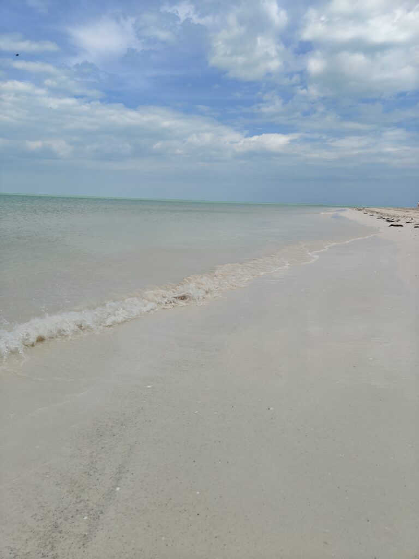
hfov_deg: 56.8
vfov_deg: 71.6
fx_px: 387
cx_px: 210
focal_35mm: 24
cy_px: 280
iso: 80
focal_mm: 5.59
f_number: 1.8
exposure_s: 1/2823
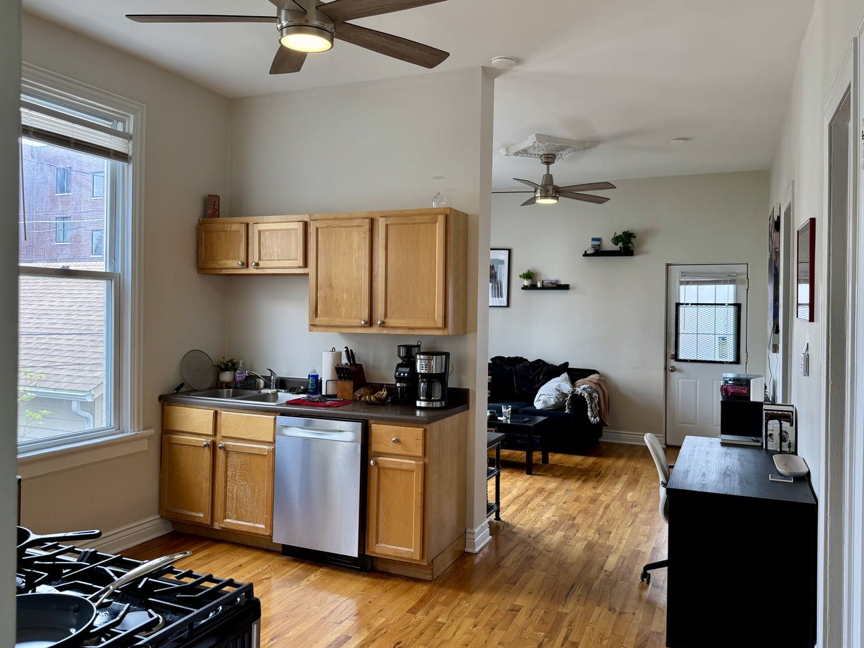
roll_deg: -0.9
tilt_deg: -1.1
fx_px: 674
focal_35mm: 27
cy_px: 308
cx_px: 439
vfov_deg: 51.3
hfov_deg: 65.3
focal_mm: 6.76
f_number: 1.78
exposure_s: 1/135
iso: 100
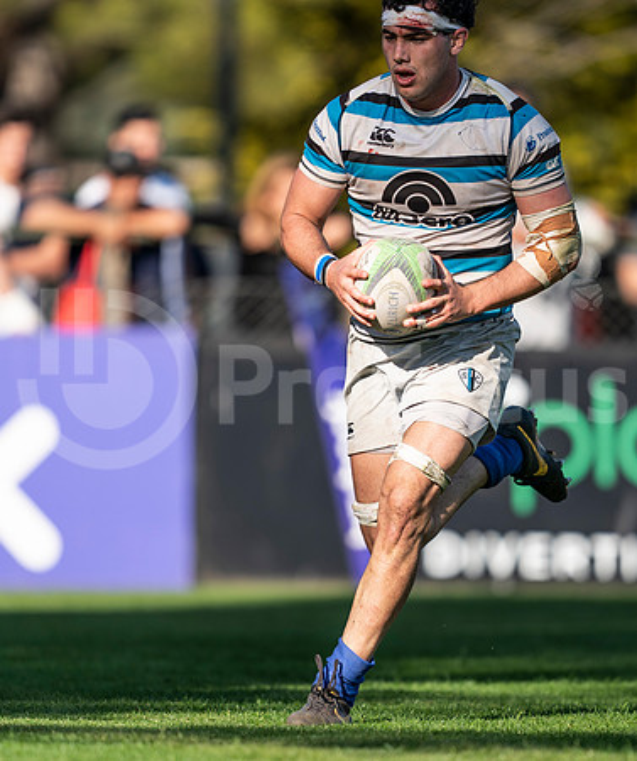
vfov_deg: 2.8
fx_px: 15452
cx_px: 399
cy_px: 464
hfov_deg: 2.4
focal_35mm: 674
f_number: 2.8
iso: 100
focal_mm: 400
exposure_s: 1/1250
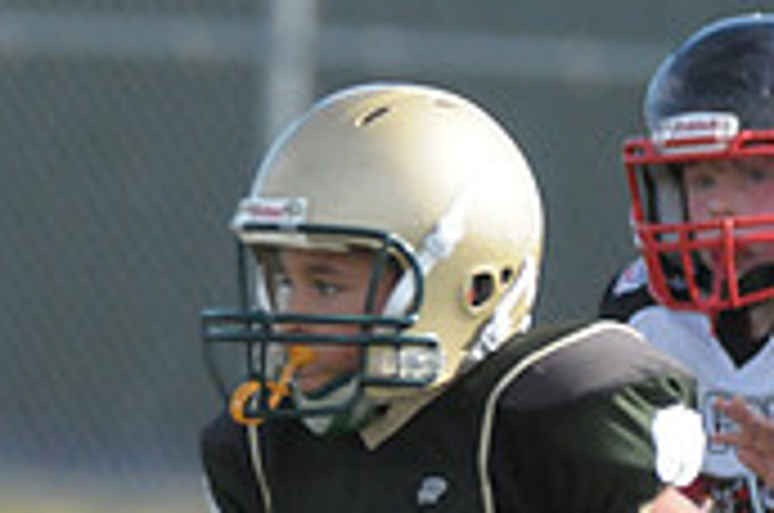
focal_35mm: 1469
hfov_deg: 1.4
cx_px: -81
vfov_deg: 0.9
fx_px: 31525
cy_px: 740
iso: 1600
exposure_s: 1/5000
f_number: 4
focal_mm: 290
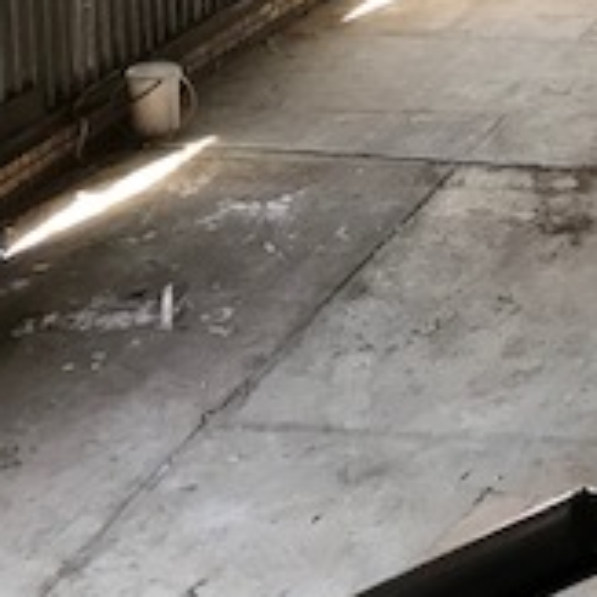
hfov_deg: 15.6
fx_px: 1893
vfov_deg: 16.6
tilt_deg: -9.3
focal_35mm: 97
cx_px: 1047
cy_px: -242
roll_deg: -0.2
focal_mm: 3.99
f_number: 1.8
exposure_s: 1/25
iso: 40
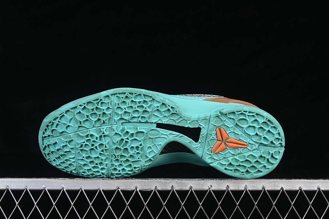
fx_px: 685
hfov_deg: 27.0
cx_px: 164
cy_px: 110
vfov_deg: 18.2
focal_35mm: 75
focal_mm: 50
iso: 160
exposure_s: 1/80
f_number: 8
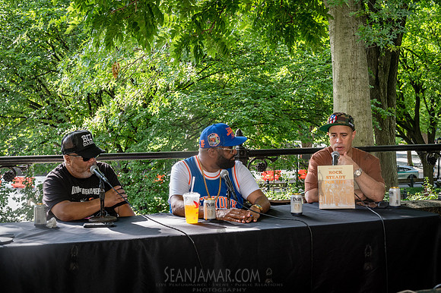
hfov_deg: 39.6
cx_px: 220
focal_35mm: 50
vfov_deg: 27.0
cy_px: 146
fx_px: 612
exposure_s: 1/160
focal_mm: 50
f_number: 7.1
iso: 1250
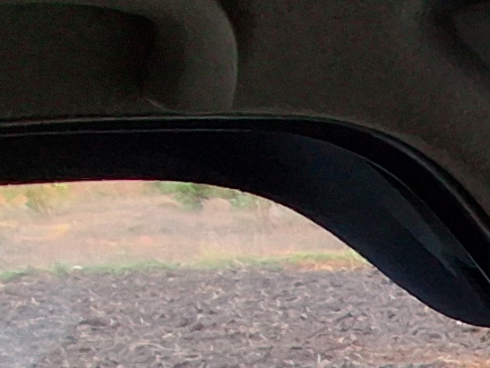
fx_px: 1133
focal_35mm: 80
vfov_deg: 16.0
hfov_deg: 17.5
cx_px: 977
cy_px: 632
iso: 200
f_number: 2.2
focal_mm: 1.4
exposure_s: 1/50
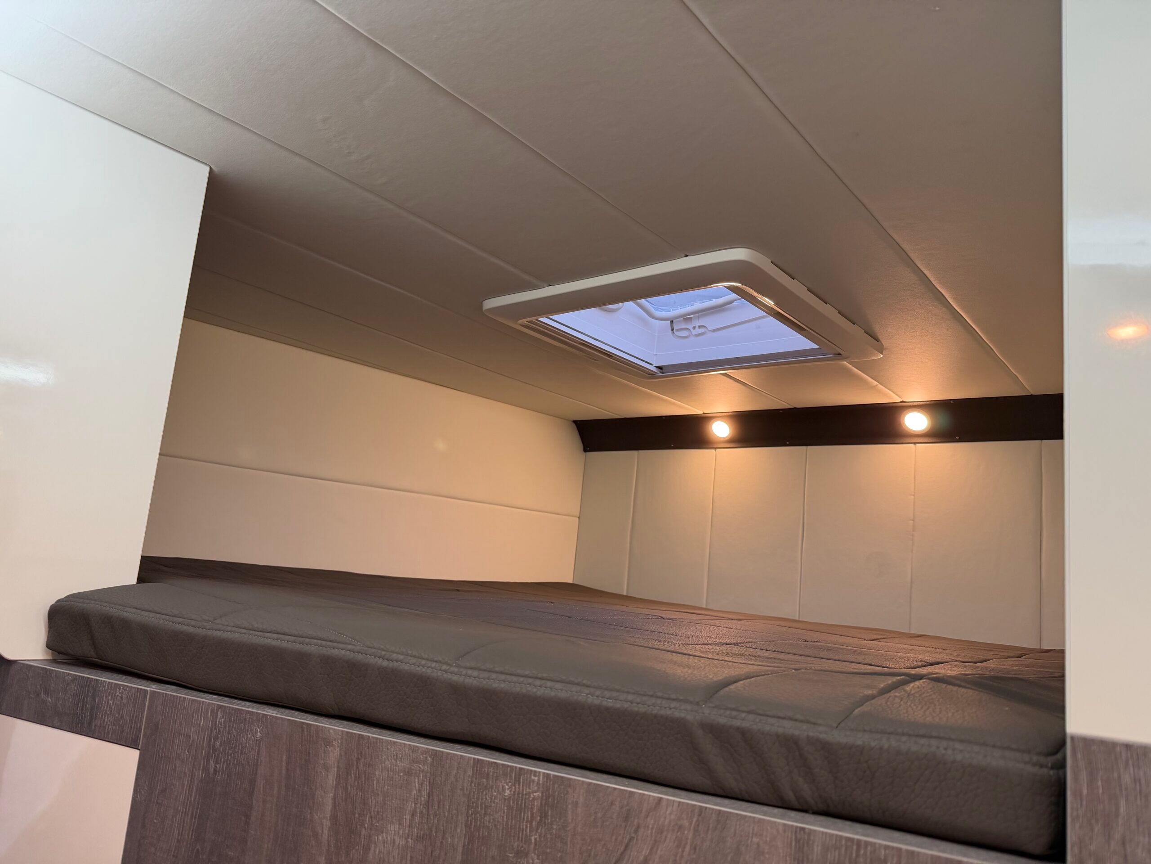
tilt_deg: +7.6
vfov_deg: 56.8
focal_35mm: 24
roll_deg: -4.7
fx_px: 798
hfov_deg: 71.6
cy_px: 432
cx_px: 576
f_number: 1.78
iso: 200
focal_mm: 6.76
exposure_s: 1/121
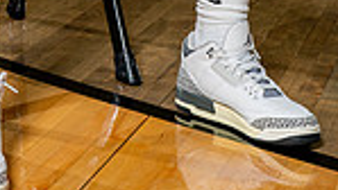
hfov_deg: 15.6
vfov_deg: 8.2
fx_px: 1220
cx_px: 25
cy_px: -265
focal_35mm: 136
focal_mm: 43
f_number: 8
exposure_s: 1/250
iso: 400
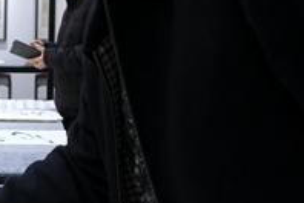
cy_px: 169
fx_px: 988
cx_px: -106
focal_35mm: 117
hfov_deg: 16.4
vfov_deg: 11.7
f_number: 3.6
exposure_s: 1/125
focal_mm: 19.5
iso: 1000
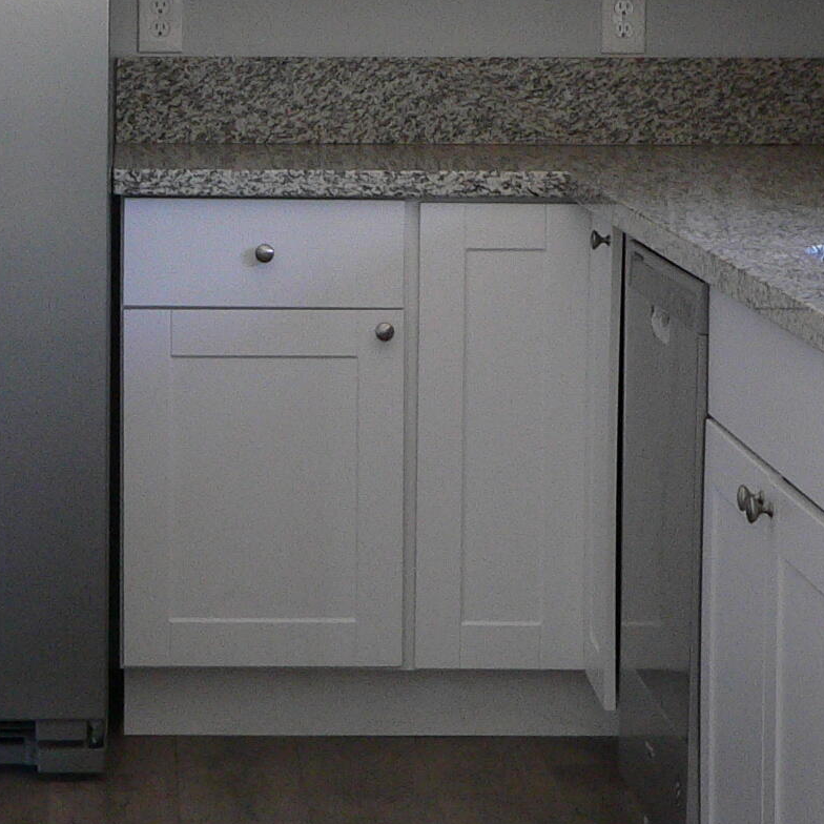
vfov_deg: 13.7
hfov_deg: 13.7
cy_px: 156
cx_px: 173
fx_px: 3420
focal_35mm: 127
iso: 200
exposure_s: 1/60
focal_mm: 7.4
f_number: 2.8
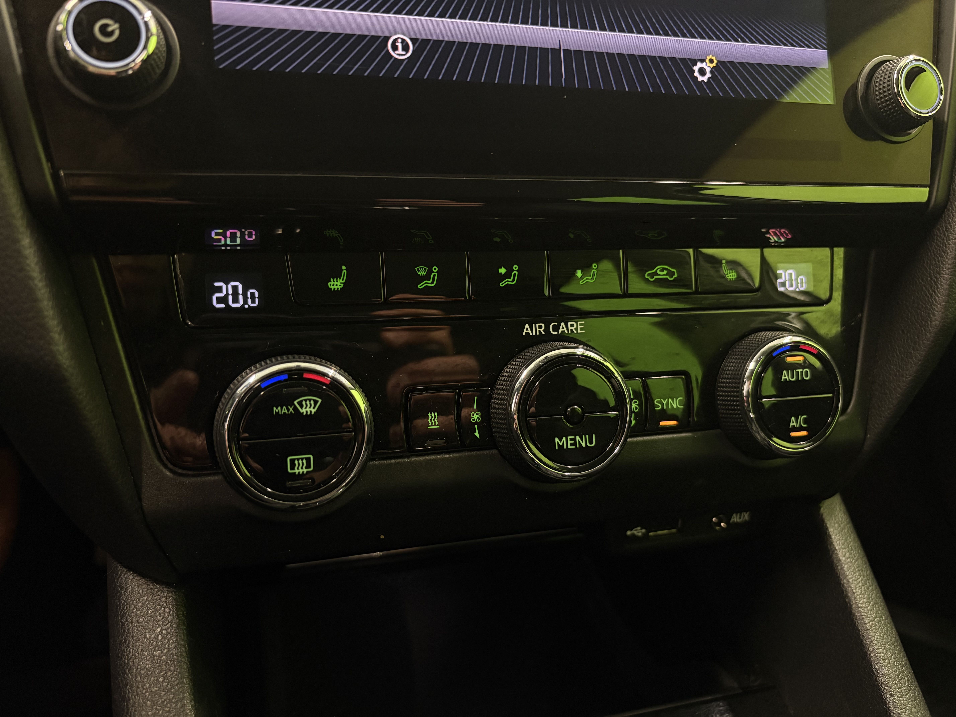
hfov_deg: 67.3
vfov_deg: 53.1
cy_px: 358
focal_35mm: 26
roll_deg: -4.5
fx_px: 718
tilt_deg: -22.3
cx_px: 478
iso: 400
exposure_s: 1/50
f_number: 1.6
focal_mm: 5.96
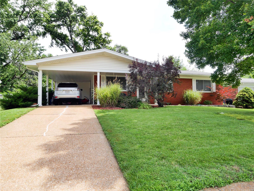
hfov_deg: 87.7
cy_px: 96
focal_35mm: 18
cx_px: 127
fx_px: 132
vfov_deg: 71.6
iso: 800
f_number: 7.1
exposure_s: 1/400
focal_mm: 9
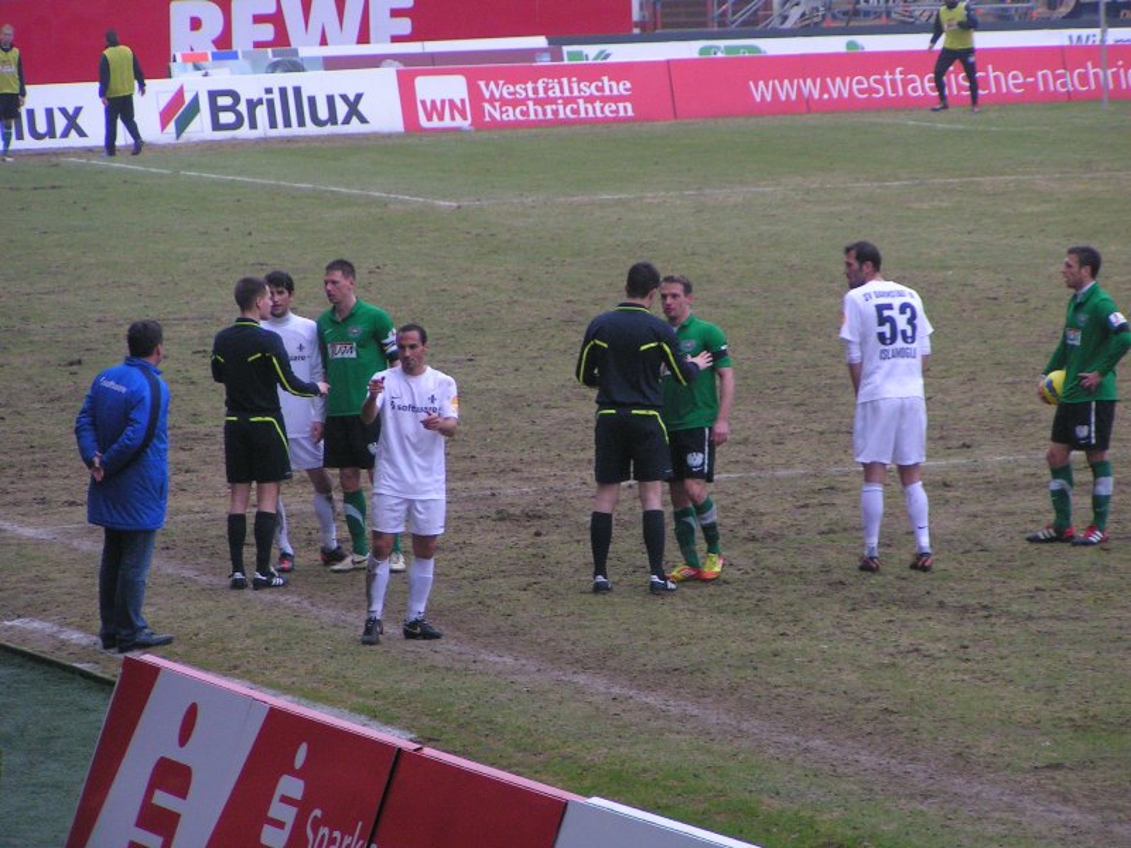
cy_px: 424
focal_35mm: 247
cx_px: 566
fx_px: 8070
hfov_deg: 8.0
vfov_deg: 6.0
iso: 200
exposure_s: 1/250
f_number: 3.5
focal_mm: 37.8
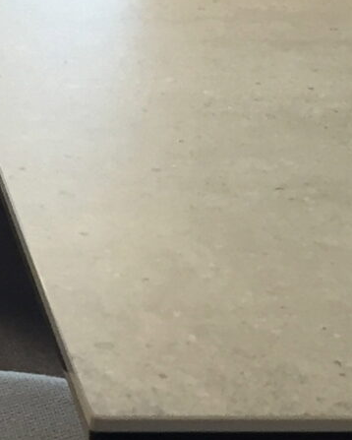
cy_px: 625
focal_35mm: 162
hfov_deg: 9.1
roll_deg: +0.1
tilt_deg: -29.9
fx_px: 2108
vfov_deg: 11.5
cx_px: -299
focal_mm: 4.15
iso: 50
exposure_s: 1/33
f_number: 2.2
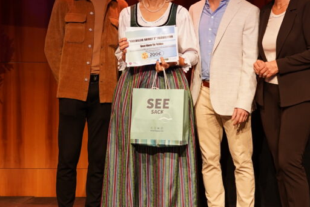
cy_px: 80
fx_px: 896
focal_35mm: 104
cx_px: 179
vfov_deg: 13.2
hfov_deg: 19.6
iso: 800
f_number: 3.2
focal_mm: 35
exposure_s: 1/125
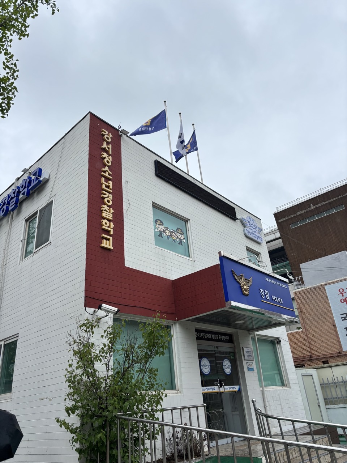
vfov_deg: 67.3
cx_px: 174
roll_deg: +5.2
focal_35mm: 26
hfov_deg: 53.1
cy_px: 232
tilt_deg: +25.8
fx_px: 348
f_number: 1.6
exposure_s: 1/1984
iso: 50
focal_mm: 5.96
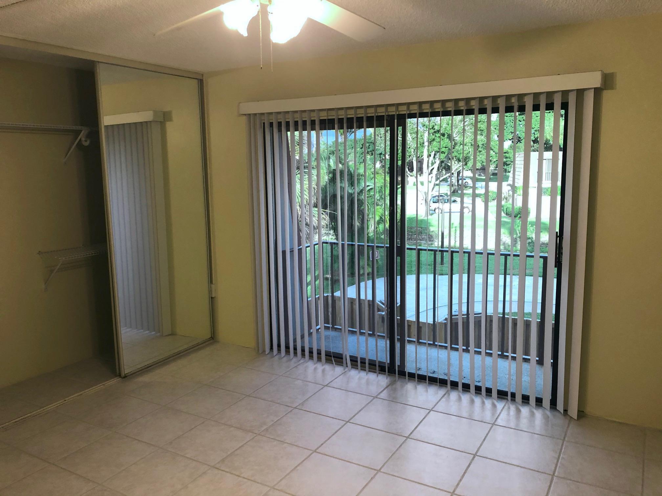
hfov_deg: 63.4
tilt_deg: -9.8
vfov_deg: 49.7
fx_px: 535
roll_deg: +0.7
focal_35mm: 28
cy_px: 248
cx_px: 331
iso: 40
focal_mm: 3.99
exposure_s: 1/30
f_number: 1.8
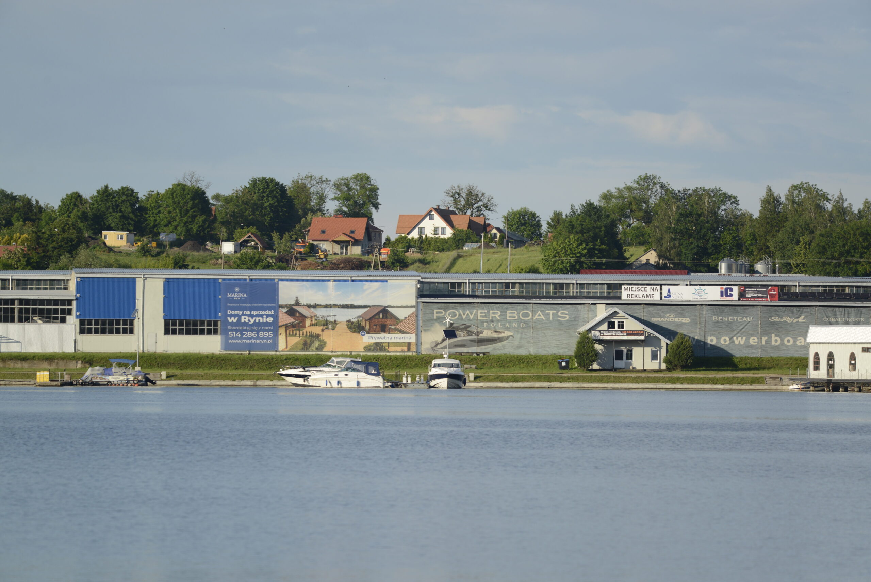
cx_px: 436
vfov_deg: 4.9
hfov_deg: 7.4
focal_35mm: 280
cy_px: 291
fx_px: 6777
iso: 400
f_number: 5.6
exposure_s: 1/1600
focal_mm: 280
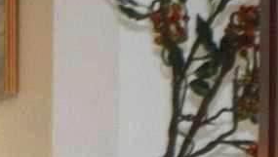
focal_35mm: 621
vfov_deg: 1.9
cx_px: -246
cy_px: 548
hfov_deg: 3.5
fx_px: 4581
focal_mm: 55
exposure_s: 1/60
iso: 200
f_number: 4
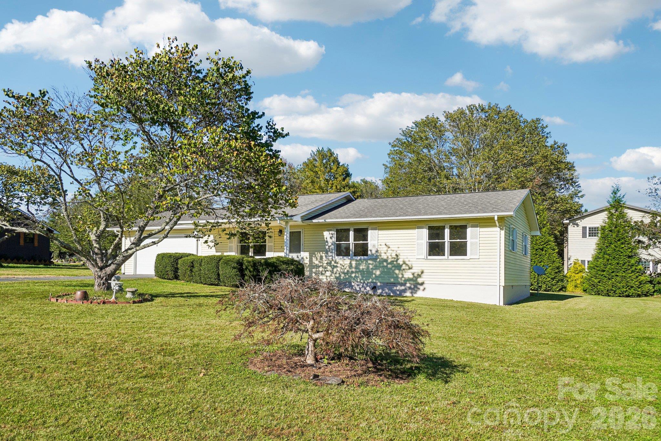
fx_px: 496
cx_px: 330
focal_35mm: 27
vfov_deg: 47.9
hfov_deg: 67.4
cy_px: 220
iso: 100
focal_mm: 18
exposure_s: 1/320
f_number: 8
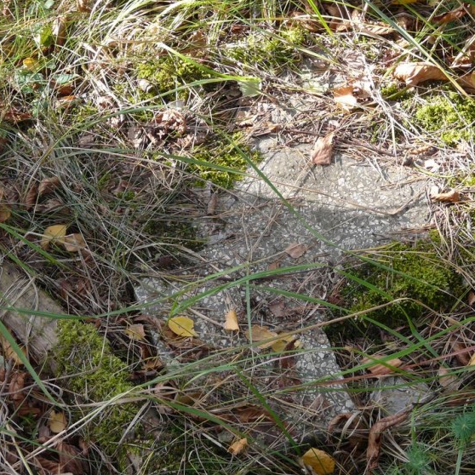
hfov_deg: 18.3
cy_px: 226
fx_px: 1475
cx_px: 276
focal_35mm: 95
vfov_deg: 18.3
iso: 100
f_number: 3.2
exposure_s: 1/60
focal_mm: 12.3
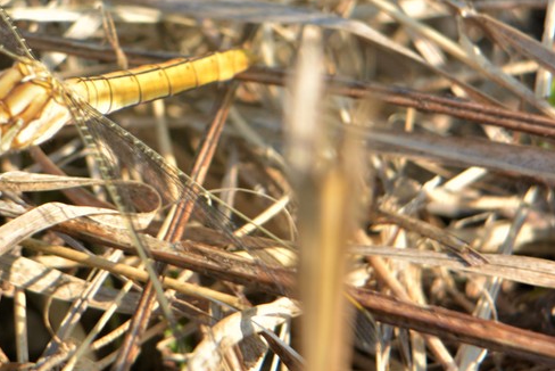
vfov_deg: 1.7
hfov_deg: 2.6
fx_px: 12278
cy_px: 91
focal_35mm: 796
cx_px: 48
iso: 280
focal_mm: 270
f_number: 8
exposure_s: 1/125
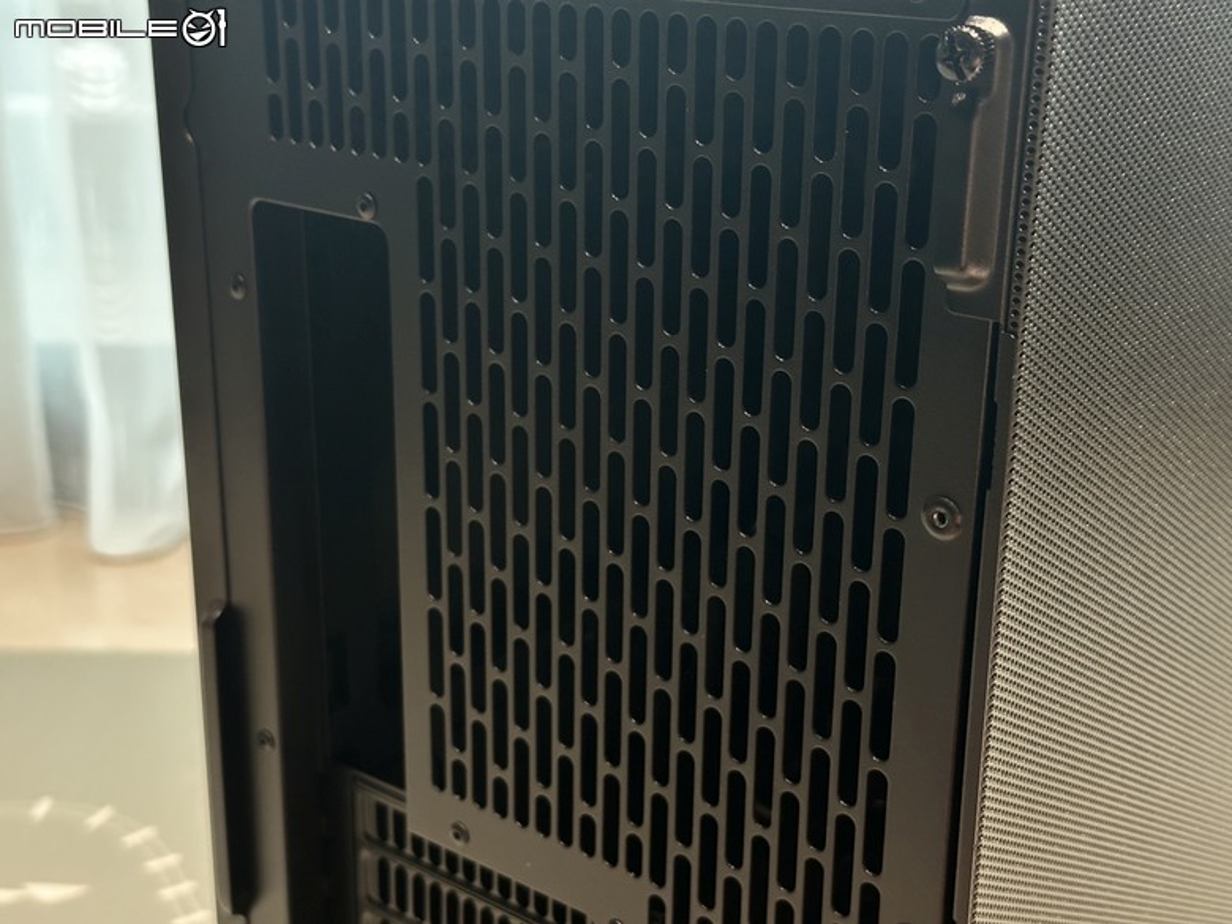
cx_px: 616
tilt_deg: -19.7
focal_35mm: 48
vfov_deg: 30.3
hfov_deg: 39.7
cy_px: 462
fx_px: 1708
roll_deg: -0.8
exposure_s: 1/40
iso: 320
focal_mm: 6.86
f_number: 1.78
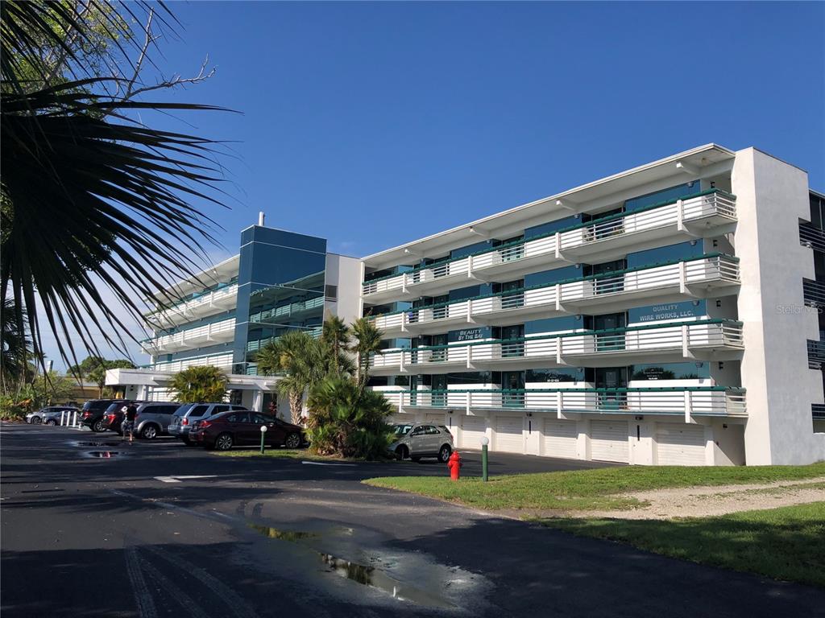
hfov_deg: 63.4
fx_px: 667
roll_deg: -1.6
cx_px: 412
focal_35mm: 28
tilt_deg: +8.3
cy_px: 309
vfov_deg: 49.7
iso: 20
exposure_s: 1/2703
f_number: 1.8
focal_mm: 4
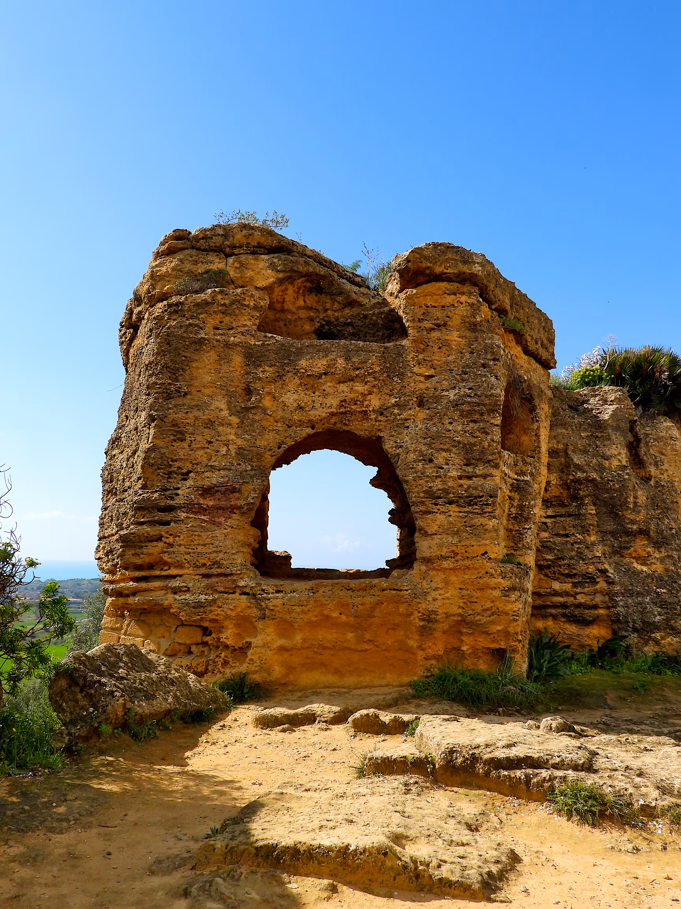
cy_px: 454
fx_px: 787
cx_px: 340
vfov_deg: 60.0
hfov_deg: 46.8
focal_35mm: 30
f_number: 3.2
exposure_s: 1/1250
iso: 100
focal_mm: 5.4
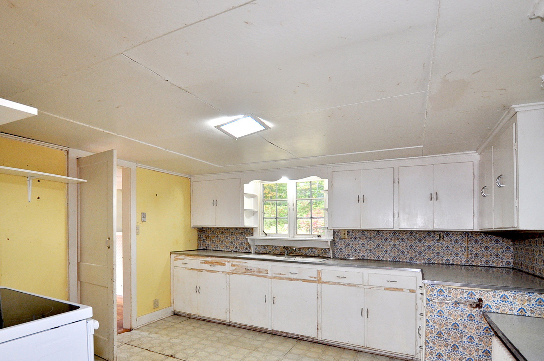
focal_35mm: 20
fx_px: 302
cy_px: 219
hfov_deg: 82.7
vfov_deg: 61.2
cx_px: 209
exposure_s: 1/40
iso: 400
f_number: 5
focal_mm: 10
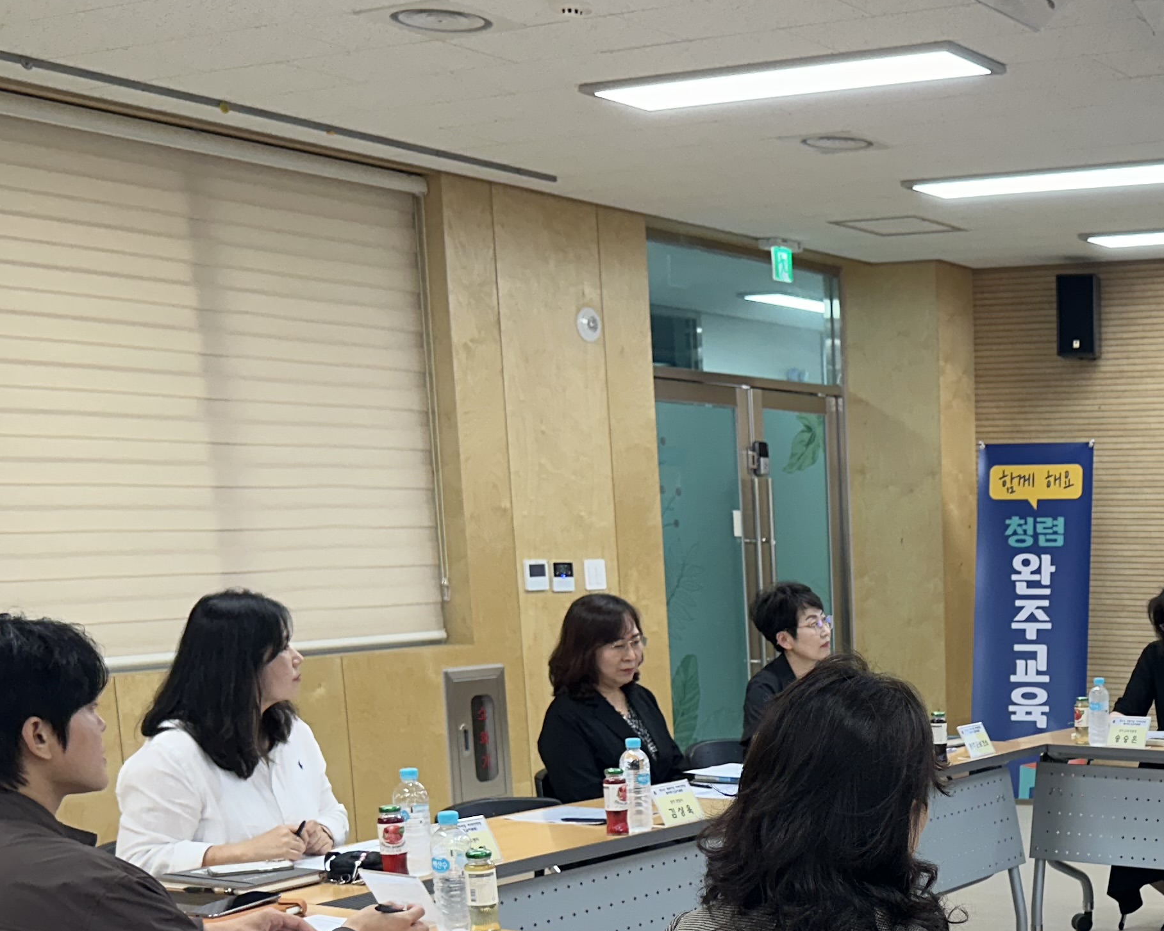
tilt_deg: -10.6
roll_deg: -0.5
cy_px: 889
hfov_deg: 33.5
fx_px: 1791
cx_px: 1107
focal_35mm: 52
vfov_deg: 27.7
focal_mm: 6.86
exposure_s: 1/120
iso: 160
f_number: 1.78
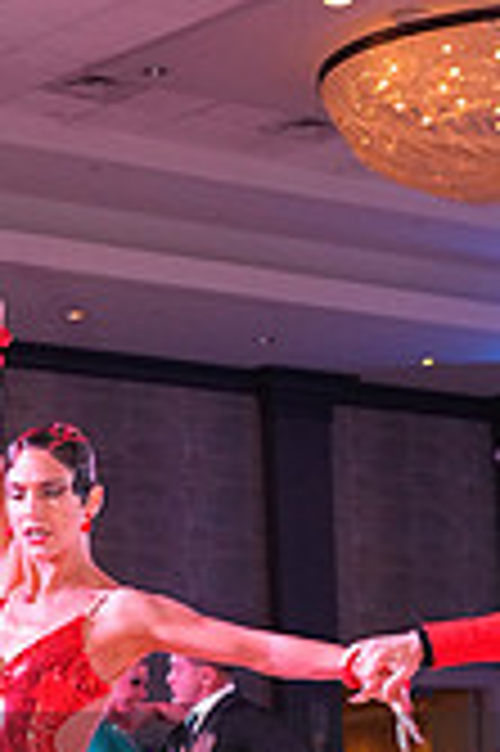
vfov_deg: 14.4
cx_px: 547
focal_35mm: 139
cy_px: 865
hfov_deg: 9.7
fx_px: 2902
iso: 2500
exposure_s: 1/250
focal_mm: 40
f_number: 4.5
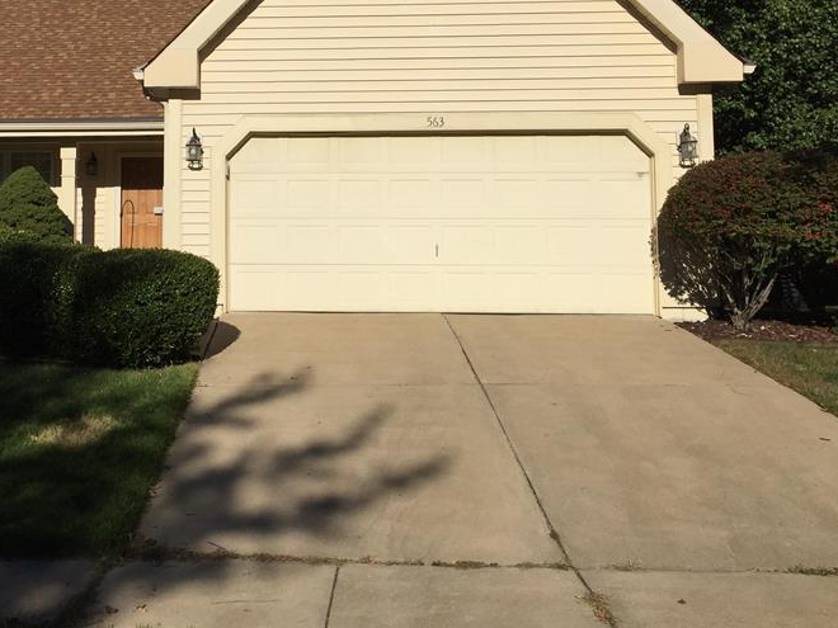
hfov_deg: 41.2
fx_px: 1089
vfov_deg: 31.8
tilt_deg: +5.5
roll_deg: -2.0
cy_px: 181
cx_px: 246
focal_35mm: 45
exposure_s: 1/6623
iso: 32
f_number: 2.2
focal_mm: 4.15
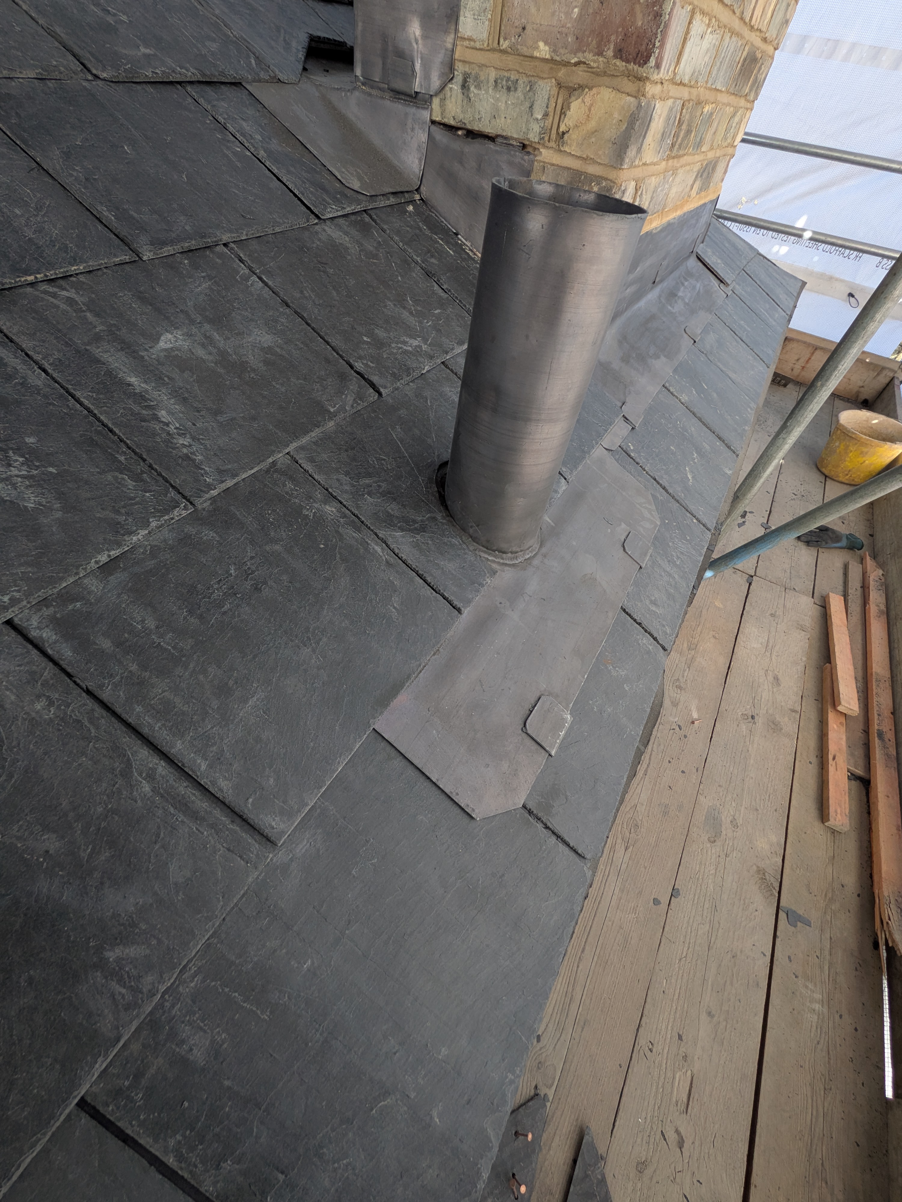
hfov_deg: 85.7
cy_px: 601
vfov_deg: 102.1
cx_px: 451
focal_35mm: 14
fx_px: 486
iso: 51
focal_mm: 1.83
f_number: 2.2
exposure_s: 1/235
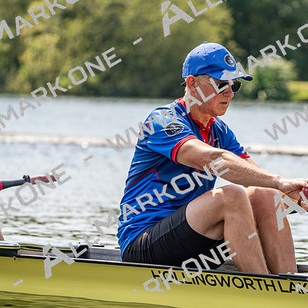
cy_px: 154
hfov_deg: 6.8
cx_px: 205
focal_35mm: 257
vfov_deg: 6.8
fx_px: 2587
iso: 250
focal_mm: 200
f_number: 5.6
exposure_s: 1/1600
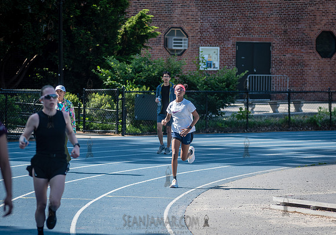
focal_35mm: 168
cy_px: 142
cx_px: 182
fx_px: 1596
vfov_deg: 8.4
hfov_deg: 12.0
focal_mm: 135
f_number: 4
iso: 400
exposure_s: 1/2000
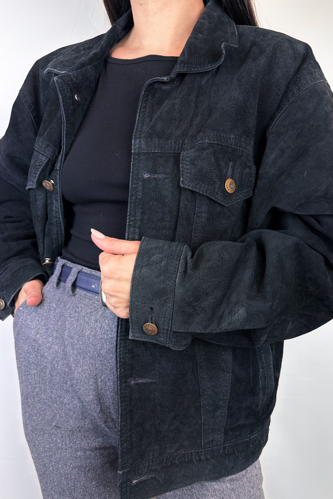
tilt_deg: -4.4
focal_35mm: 25
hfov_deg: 51.2
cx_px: 182
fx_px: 347
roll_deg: +0.5
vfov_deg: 71.5
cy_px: 250
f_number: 1.78
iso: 64
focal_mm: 6.86
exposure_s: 1/100
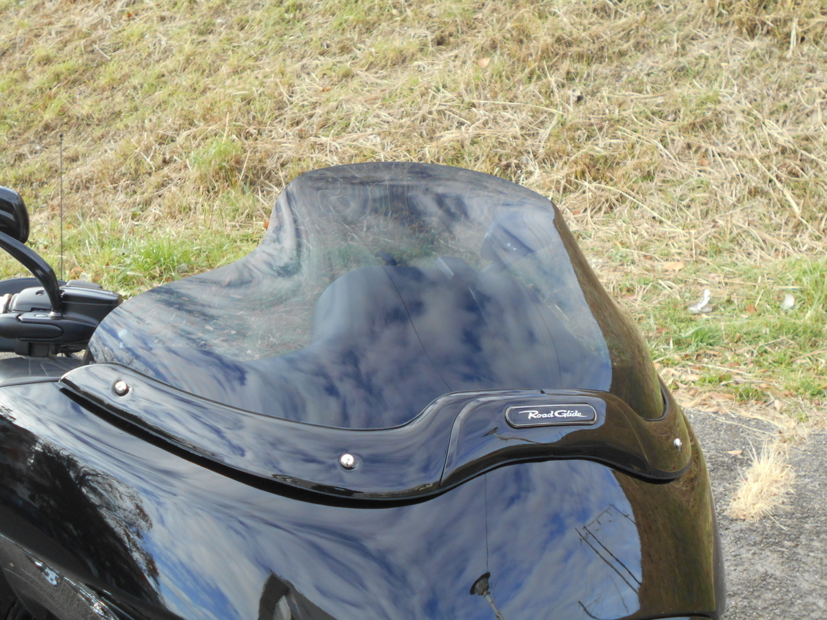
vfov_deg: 32.9
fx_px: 1051
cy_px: 310
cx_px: 414
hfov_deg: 42.9
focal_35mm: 44
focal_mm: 7.7
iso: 180
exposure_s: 1/250
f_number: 4.2
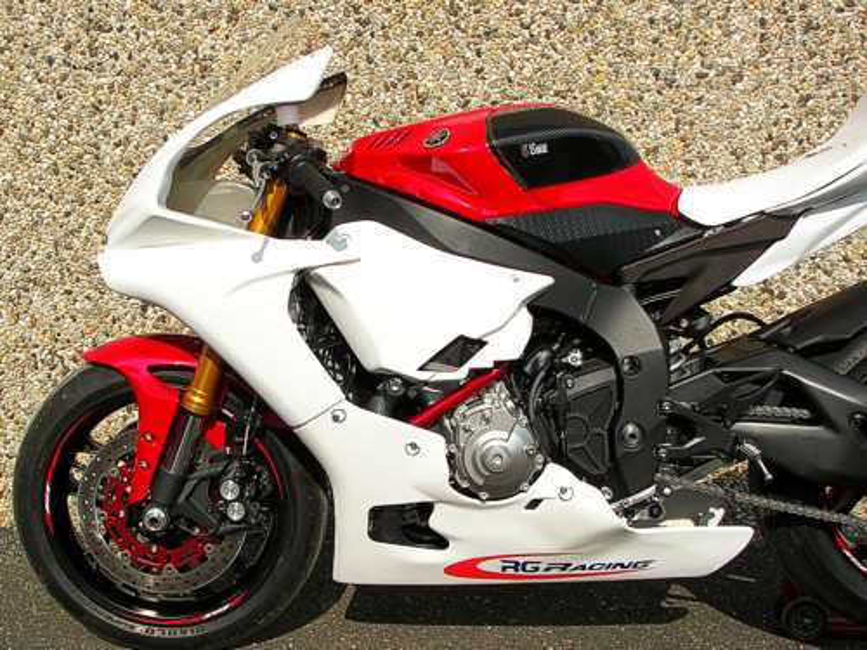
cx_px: 434
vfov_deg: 36.0
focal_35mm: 40
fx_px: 1002
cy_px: 325
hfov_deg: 46.8
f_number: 4
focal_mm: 6.6
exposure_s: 1/640
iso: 50
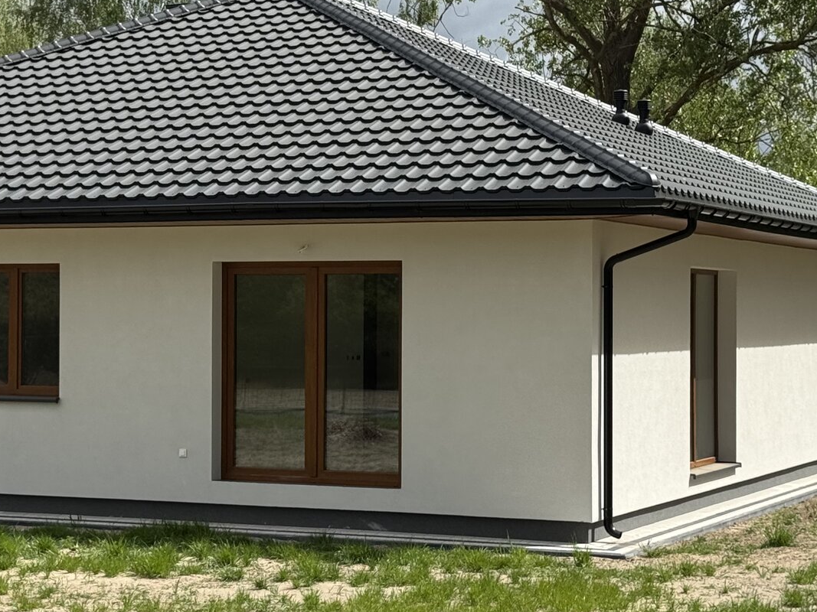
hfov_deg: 21.7
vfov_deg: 16.4
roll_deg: -1.3
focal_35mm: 90
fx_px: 2124
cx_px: 252
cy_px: 282
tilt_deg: +2.6
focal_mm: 6.76
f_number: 1.78
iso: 64
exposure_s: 1/3610
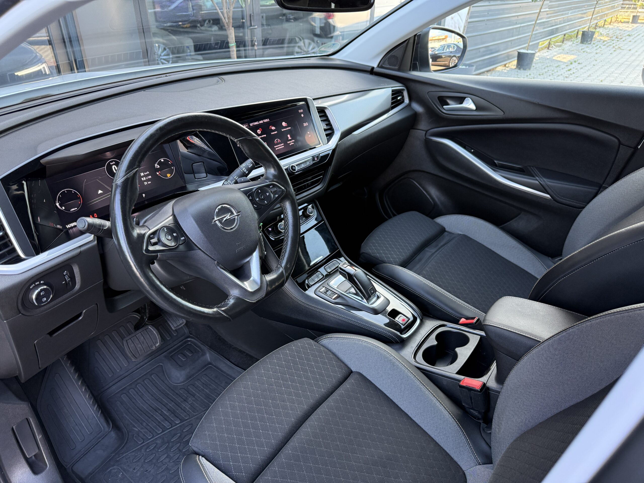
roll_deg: -0.4
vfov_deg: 56.8
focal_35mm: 24
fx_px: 446
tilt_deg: -29.0
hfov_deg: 71.6
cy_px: 242
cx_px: 322
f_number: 1.78
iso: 200
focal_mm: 6.76
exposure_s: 1/87
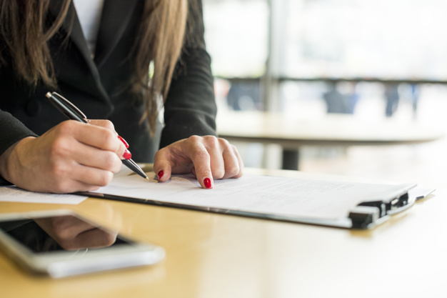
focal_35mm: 50
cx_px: 224
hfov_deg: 39.6
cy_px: 149
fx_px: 621
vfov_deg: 27.0
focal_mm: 50
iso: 250
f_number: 2.8
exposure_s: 1/200
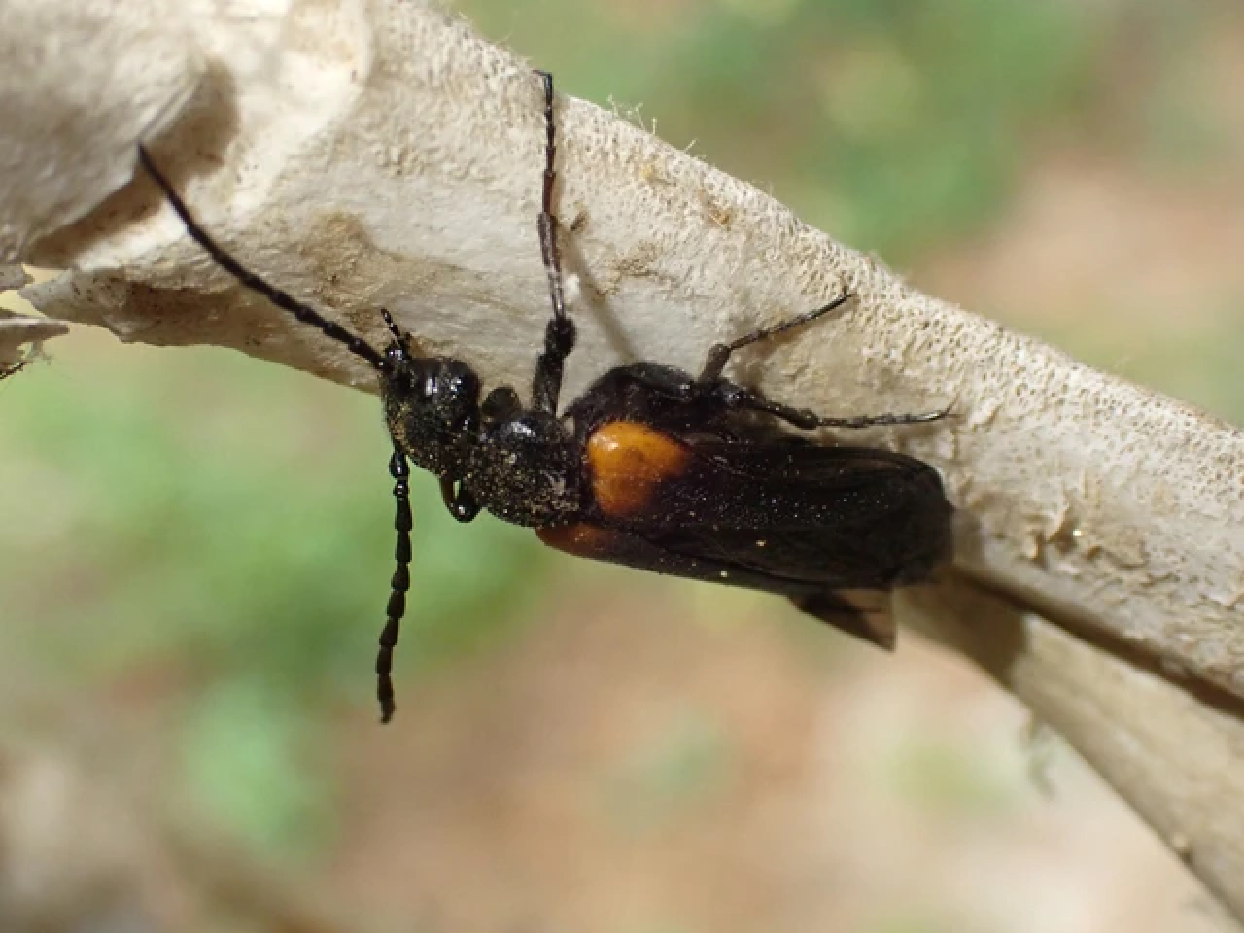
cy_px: 466
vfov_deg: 25.2
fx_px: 2084
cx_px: 622
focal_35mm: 58
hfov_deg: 33.2
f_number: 5
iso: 800
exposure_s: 1/200
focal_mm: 10.35
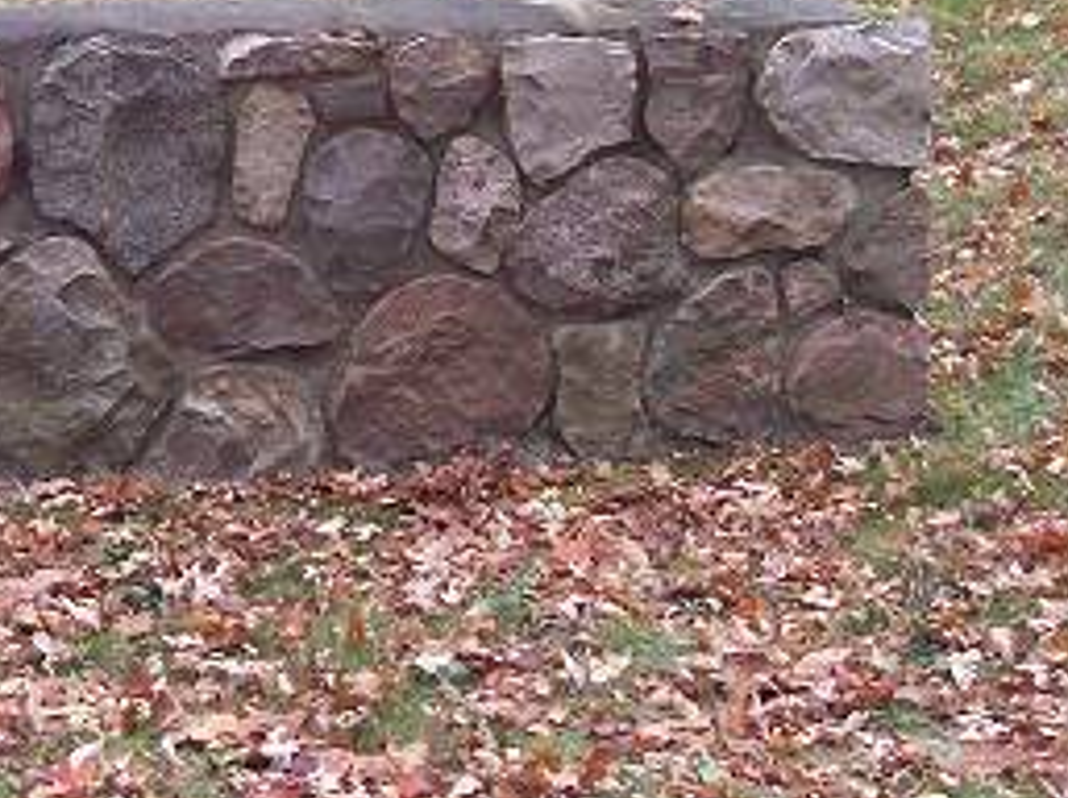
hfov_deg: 18.3
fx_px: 3235
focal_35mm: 105
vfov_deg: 13.7
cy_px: -131
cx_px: 17
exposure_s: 1/104
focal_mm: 7.6
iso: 80
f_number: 3
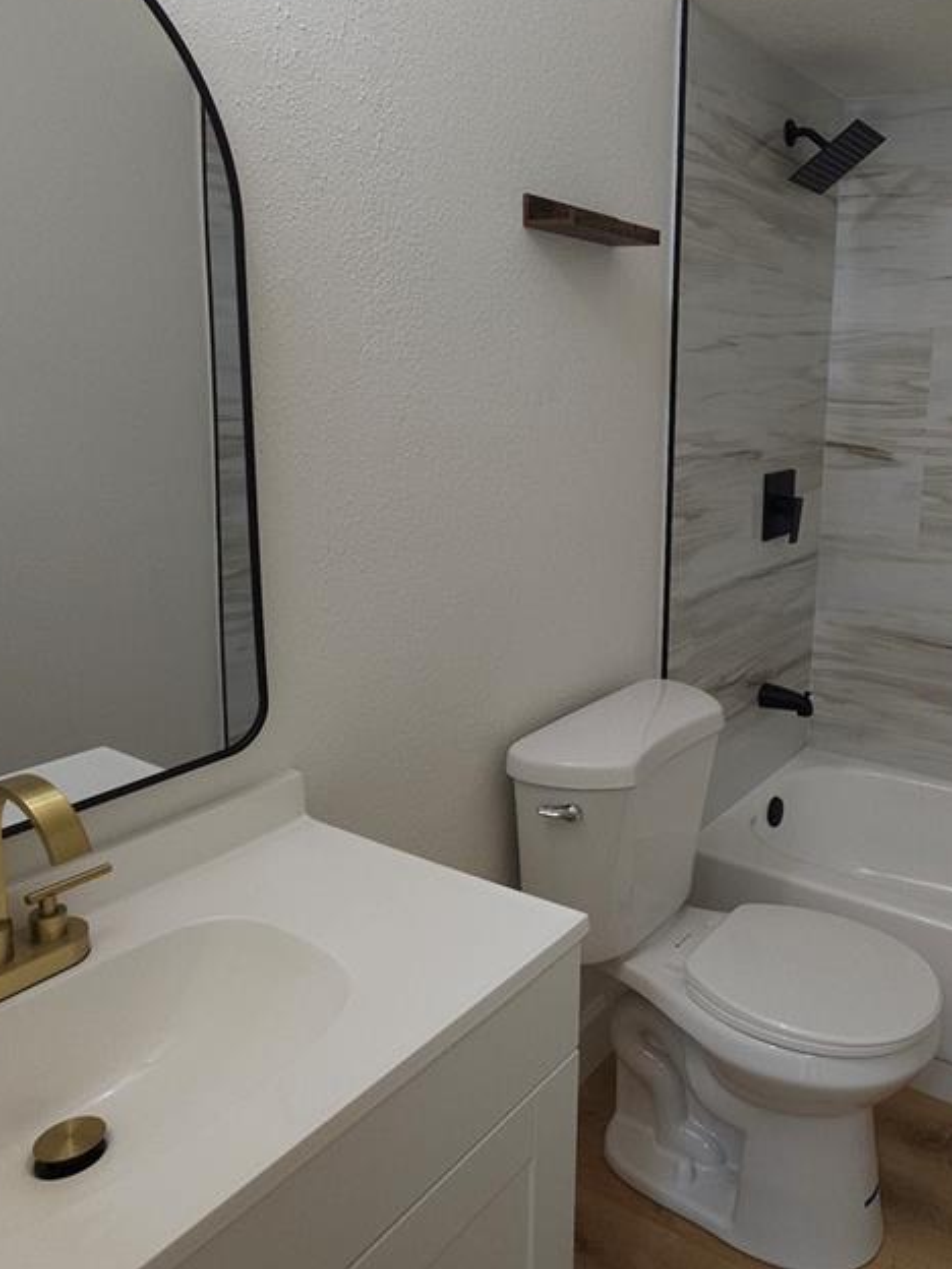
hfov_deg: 52.3
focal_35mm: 25
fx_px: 917
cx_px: 722
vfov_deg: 69.0
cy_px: 539
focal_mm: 2.2
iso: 50
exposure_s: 1/40
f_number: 2.2
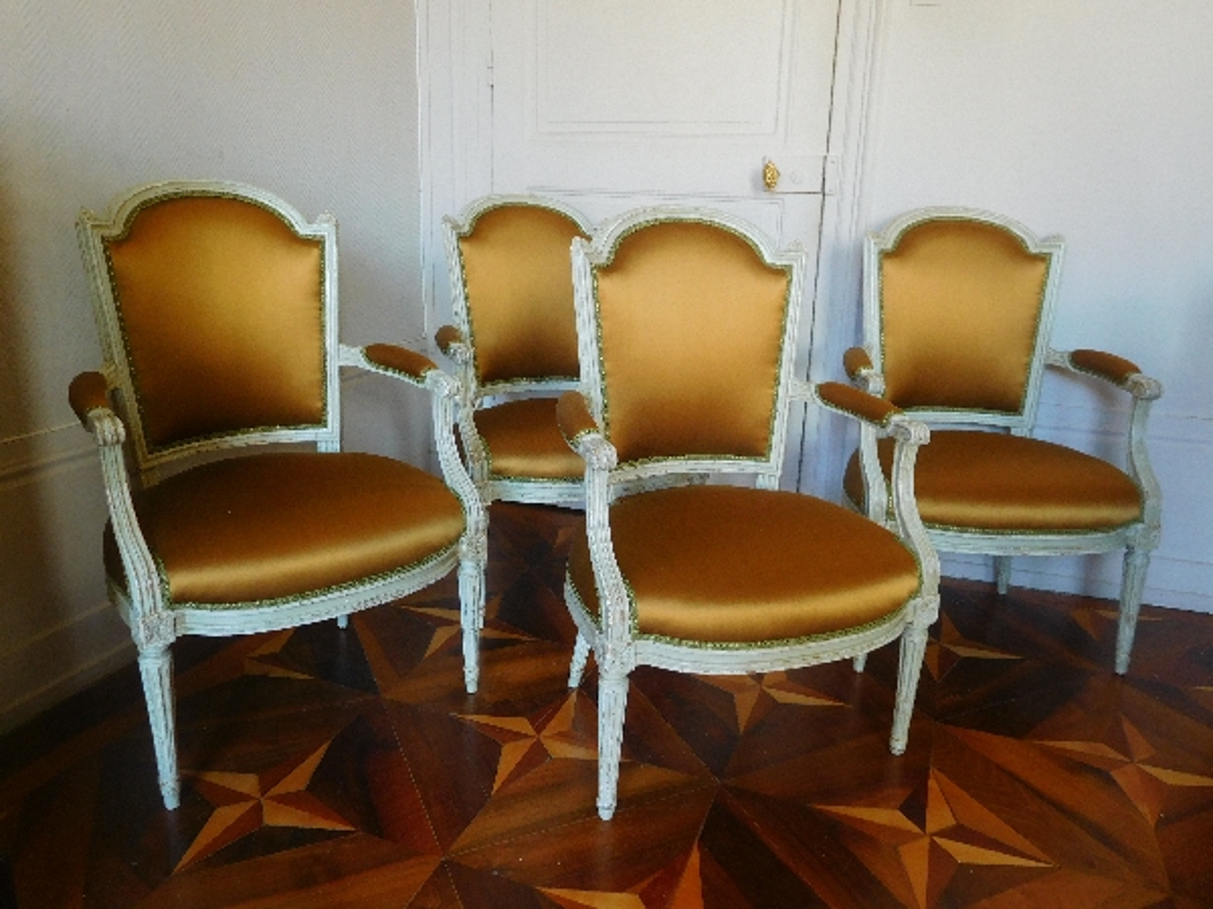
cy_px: 454
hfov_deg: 69.4
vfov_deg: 54.9
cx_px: 606
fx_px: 876
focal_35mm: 25
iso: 200
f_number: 3.4
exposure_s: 1/15
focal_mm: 4.5
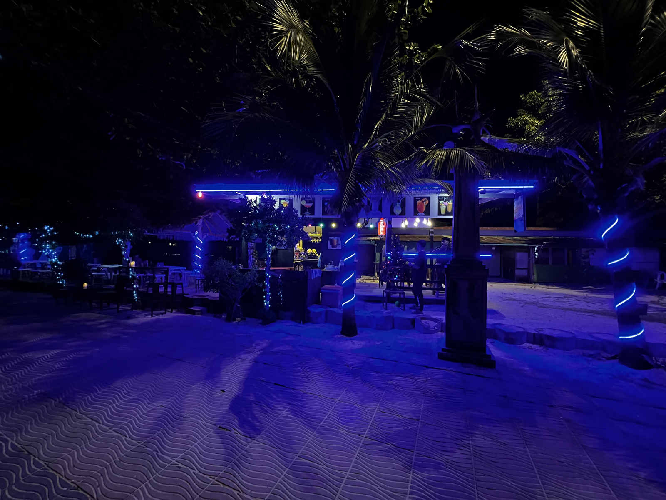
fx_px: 250
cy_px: 250
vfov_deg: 89.9
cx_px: 333
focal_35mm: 13
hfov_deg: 106.2
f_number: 1.8
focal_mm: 1.57
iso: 1000
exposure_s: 1/33
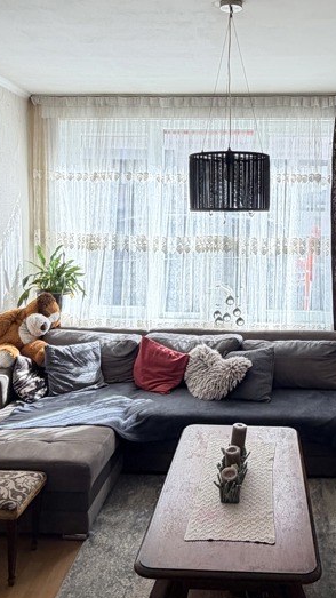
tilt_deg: -6.2
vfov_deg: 56.5
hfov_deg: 33.2
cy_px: 265
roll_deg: -0.4
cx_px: 241
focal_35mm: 35
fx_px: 555
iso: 50
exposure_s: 1/150
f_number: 2.2
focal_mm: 2.22
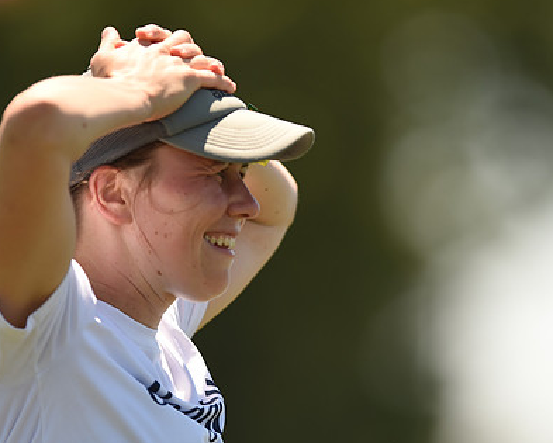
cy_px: 250
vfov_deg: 2.8
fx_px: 9058
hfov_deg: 3.5
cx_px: 300
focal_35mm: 553
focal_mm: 400
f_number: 2.8
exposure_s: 1/1000
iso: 100
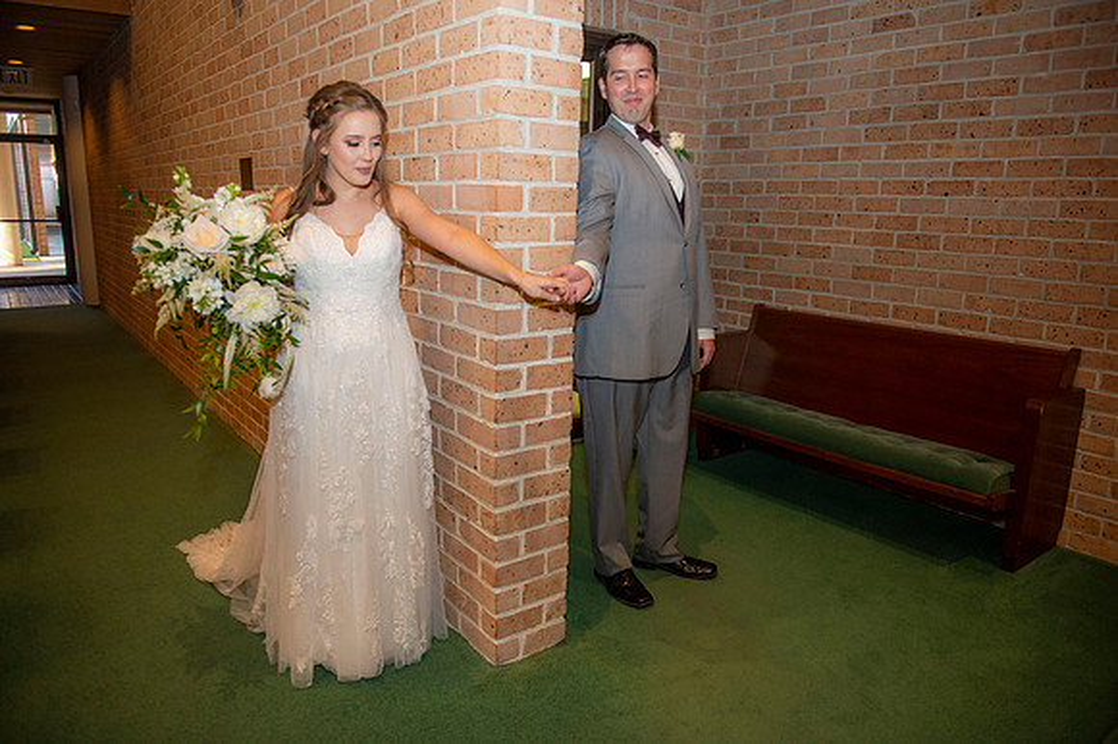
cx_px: 559
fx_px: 745
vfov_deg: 53.1
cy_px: 372
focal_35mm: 24
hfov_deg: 73.8
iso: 800
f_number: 2.8
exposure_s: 1/200
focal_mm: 24
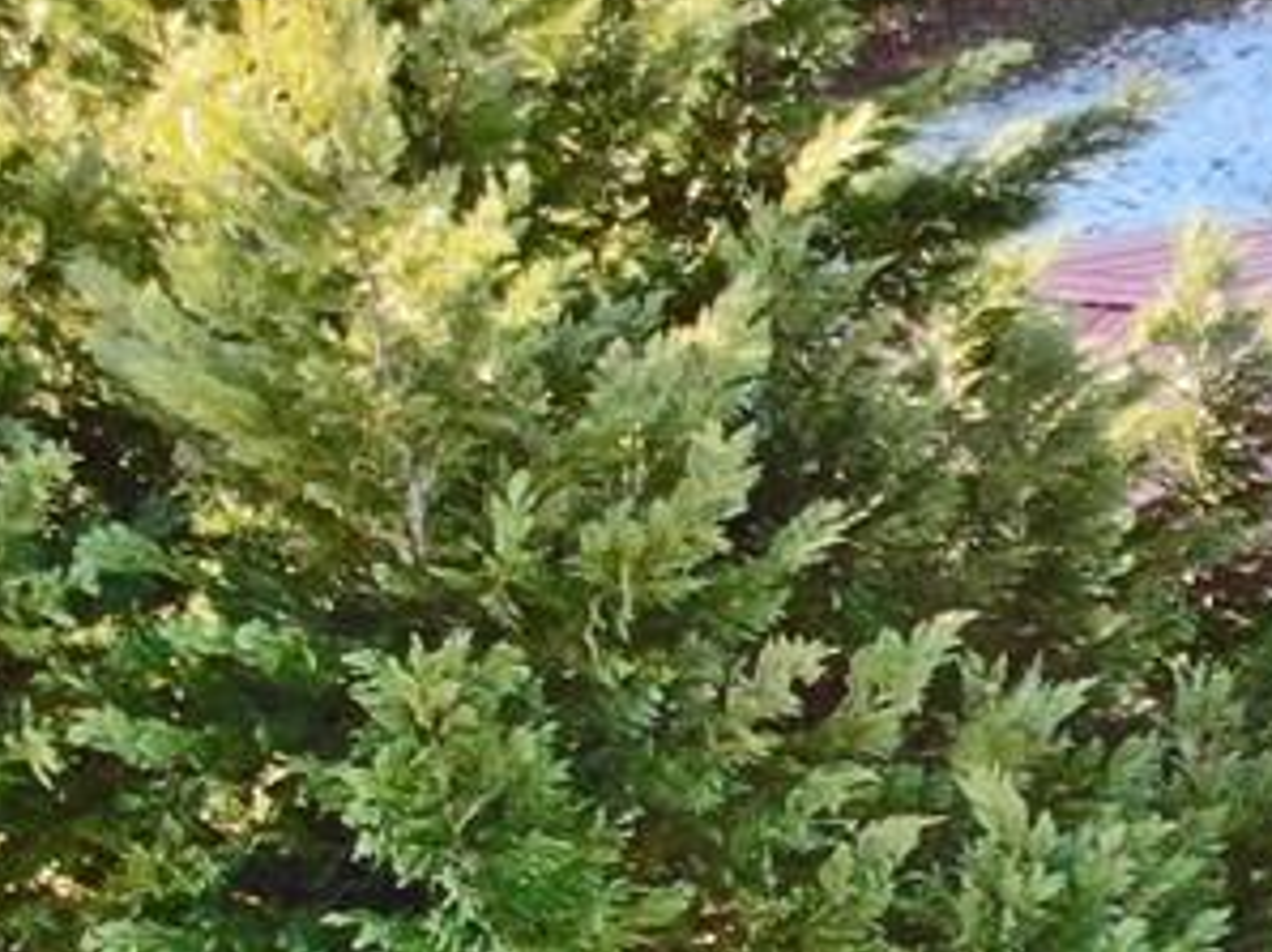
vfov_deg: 8.9
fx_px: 6058
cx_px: 3859
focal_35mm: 165
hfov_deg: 9.4
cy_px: 1157
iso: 127
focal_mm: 4.5
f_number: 2.8
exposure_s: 1/82.5
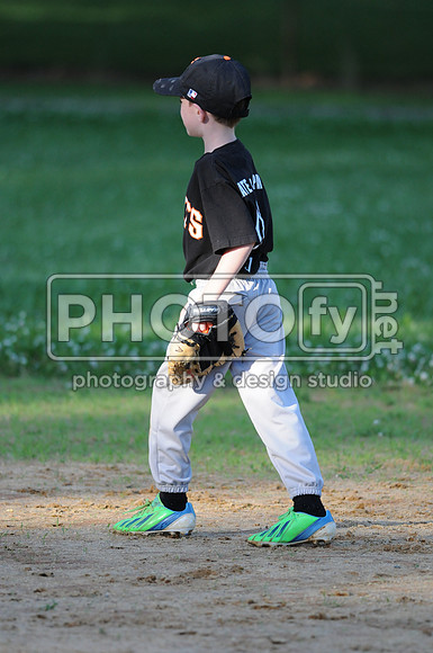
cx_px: 216
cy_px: 326
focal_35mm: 450
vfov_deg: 4.6
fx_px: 8142
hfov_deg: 3.0
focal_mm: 300
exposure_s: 1/1600
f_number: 4
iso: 800
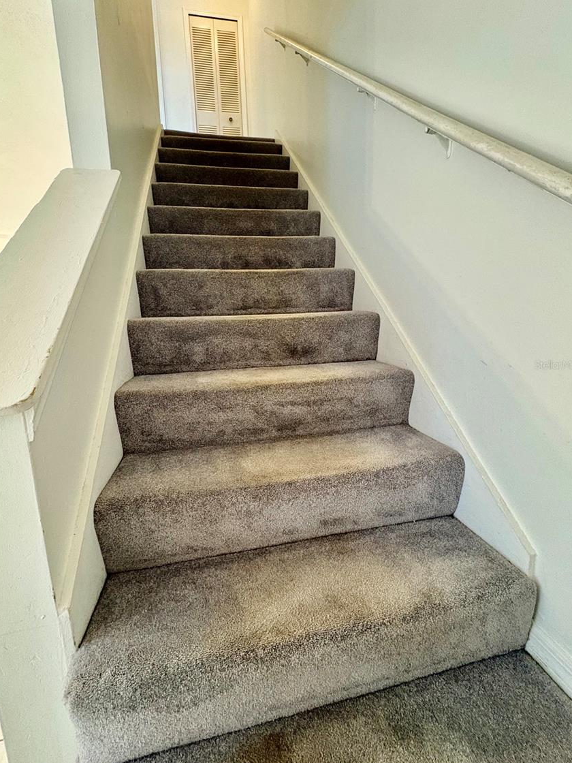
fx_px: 330
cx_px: 276
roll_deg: +1.7
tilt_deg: -8.2
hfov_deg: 81.7
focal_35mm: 15
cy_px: 364
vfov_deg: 98.1
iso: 640
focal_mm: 2.22
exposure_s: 1/60
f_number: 2.2
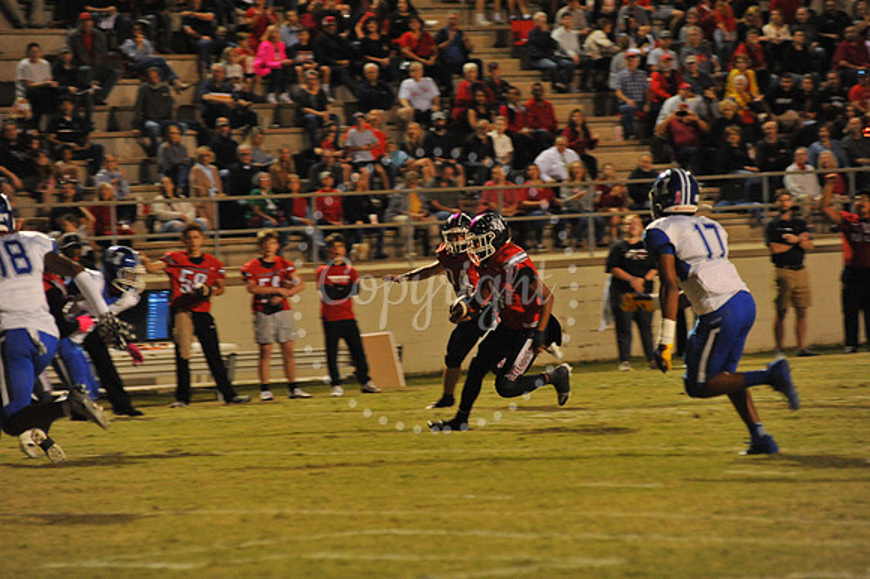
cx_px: 435
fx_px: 4830
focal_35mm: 200
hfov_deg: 10.3
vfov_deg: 6.9
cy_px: 290
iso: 5000
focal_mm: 200
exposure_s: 1/200
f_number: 5.6
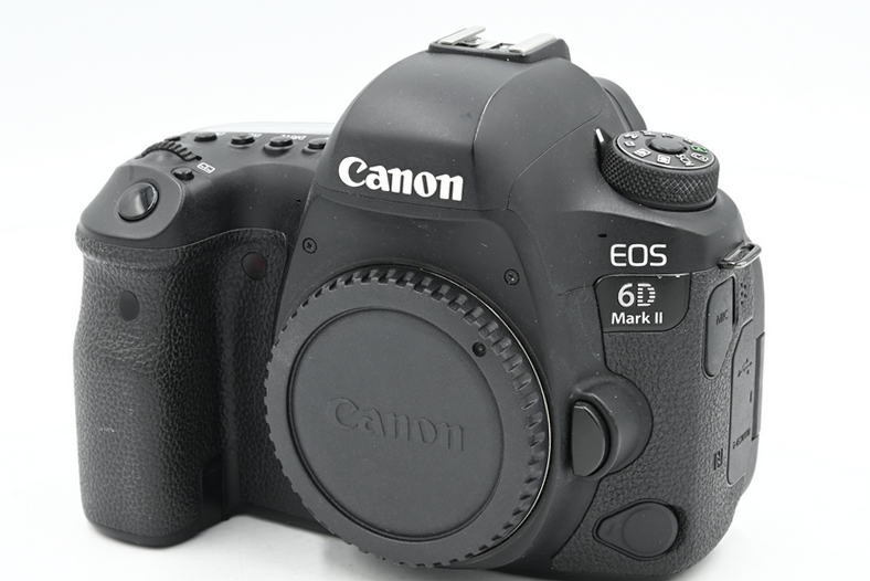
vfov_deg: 15.2
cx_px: 452
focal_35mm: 90
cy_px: 330
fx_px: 2176
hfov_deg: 22.6
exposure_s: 1/13
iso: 200
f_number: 16
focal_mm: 75
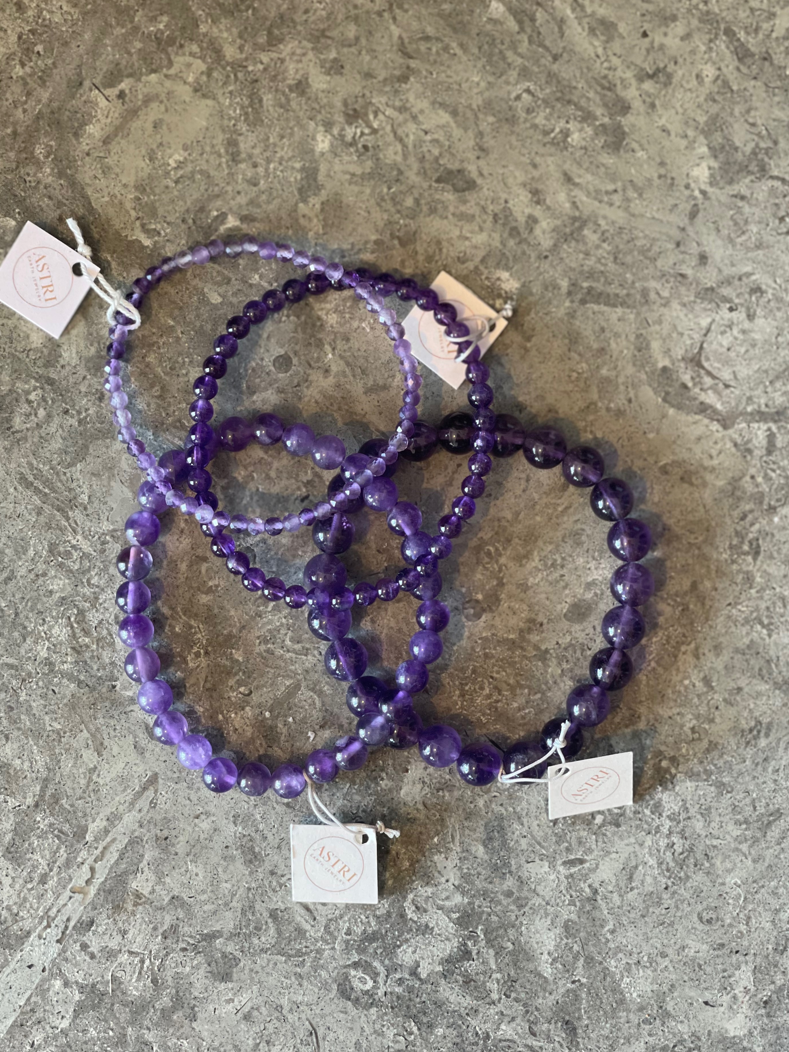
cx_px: 373
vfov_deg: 27.8
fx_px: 2127
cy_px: 496
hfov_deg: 21.0
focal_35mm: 70
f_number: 2.2
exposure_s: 1/50
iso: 160
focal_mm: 7.5
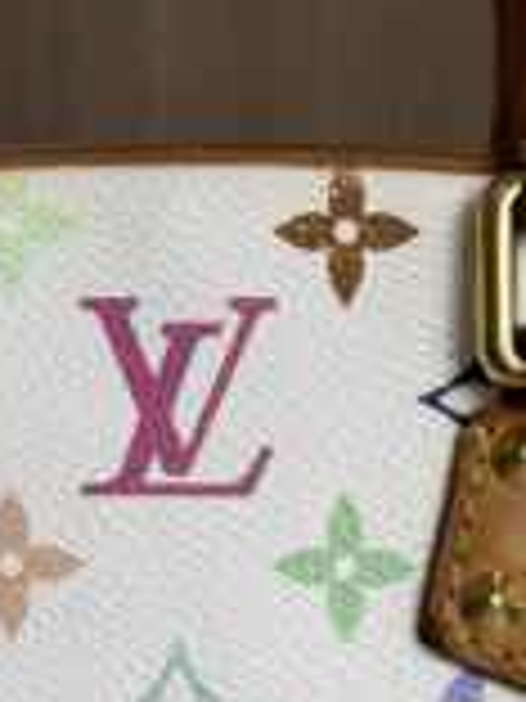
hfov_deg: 12.0
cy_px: 752
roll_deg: -1.2
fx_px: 2492
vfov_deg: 15.6
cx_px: 148
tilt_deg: -14.7
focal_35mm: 123
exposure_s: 1/254
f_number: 1.78
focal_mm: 6.76
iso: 64
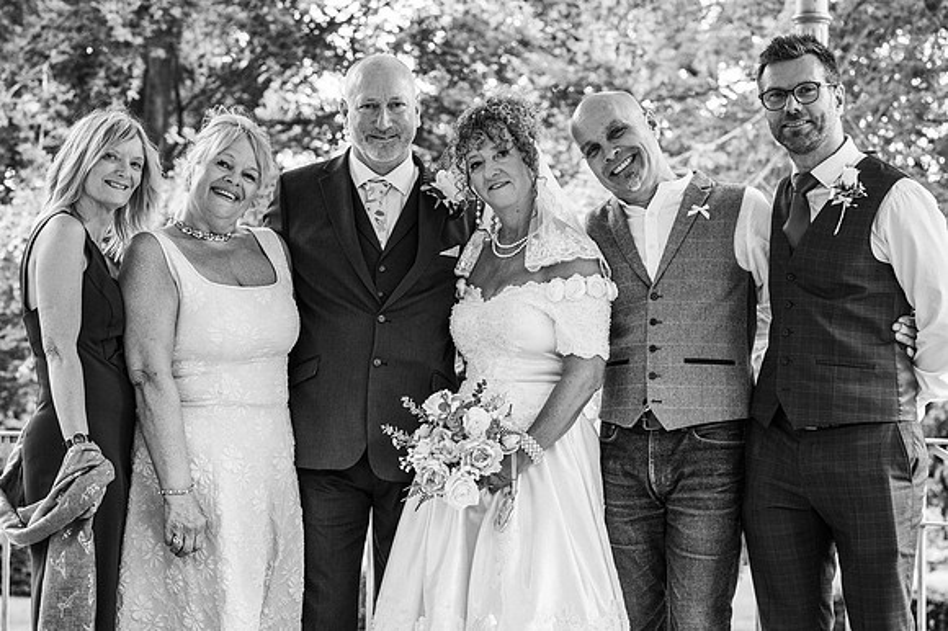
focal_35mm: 85
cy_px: 316
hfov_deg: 23.9
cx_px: 474
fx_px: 2237
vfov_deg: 16.1
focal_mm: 85
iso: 400
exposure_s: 1/200
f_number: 5.6
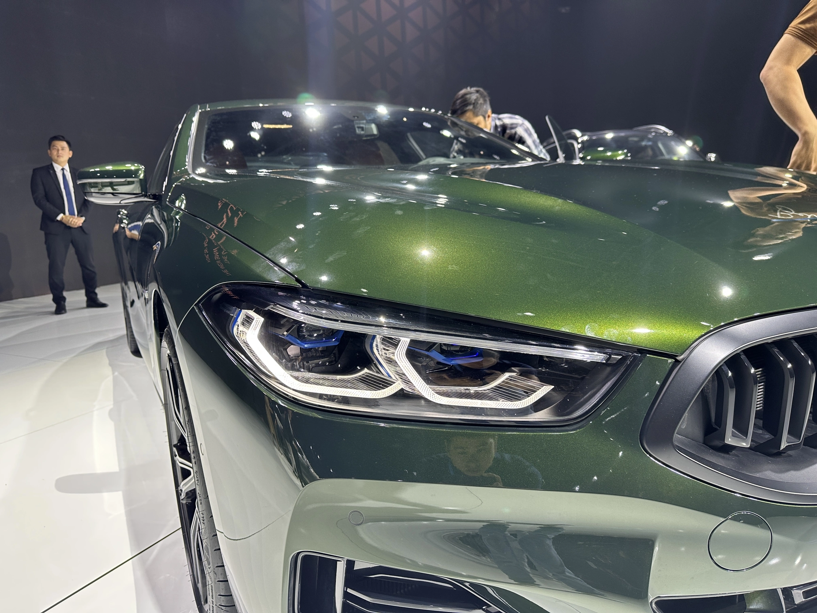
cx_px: 408
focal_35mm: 24
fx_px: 566
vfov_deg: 56.8
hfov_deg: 71.6
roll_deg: +3.8
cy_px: 306
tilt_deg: -10.7
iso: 125
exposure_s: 1/108
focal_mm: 6.86
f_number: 1.78
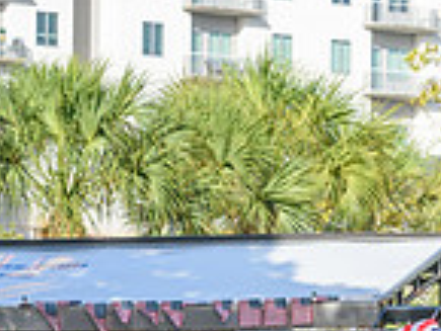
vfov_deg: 4.7
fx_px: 4042
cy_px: 500
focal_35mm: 317
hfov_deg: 6.2
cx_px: -18
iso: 200
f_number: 9
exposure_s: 1/320
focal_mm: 55
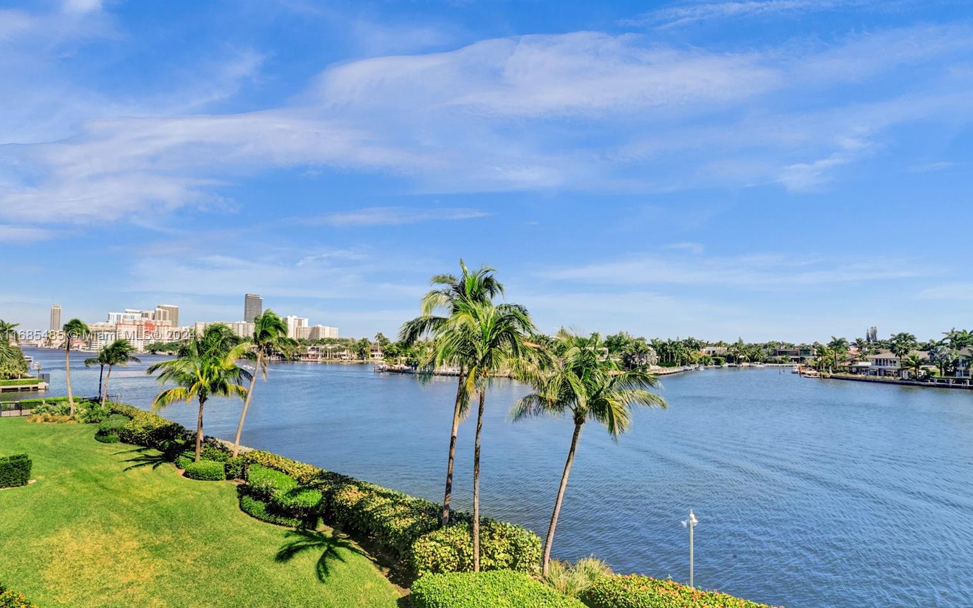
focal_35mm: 15
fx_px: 398
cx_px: 503
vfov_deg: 74.6
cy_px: 336
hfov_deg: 101.4
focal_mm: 14
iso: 1250
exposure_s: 1/640
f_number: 22
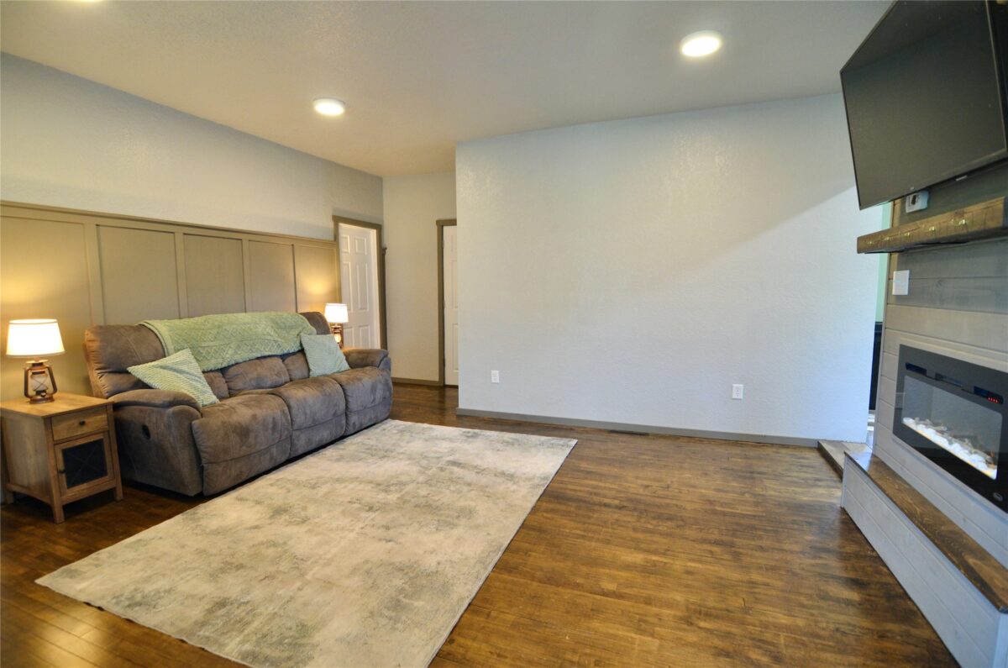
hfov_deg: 95.1
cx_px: 504
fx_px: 461
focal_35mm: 16
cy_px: 334
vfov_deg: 71.8
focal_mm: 11
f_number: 3.5
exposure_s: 1/50
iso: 800
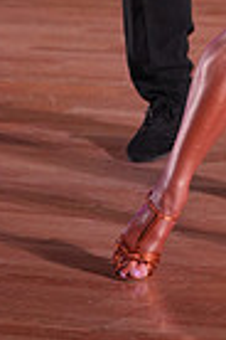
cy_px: -224
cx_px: 328
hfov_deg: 3.9
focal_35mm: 352
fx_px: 3314
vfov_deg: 5.8
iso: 1600
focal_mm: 84
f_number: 2.8
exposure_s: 1/800
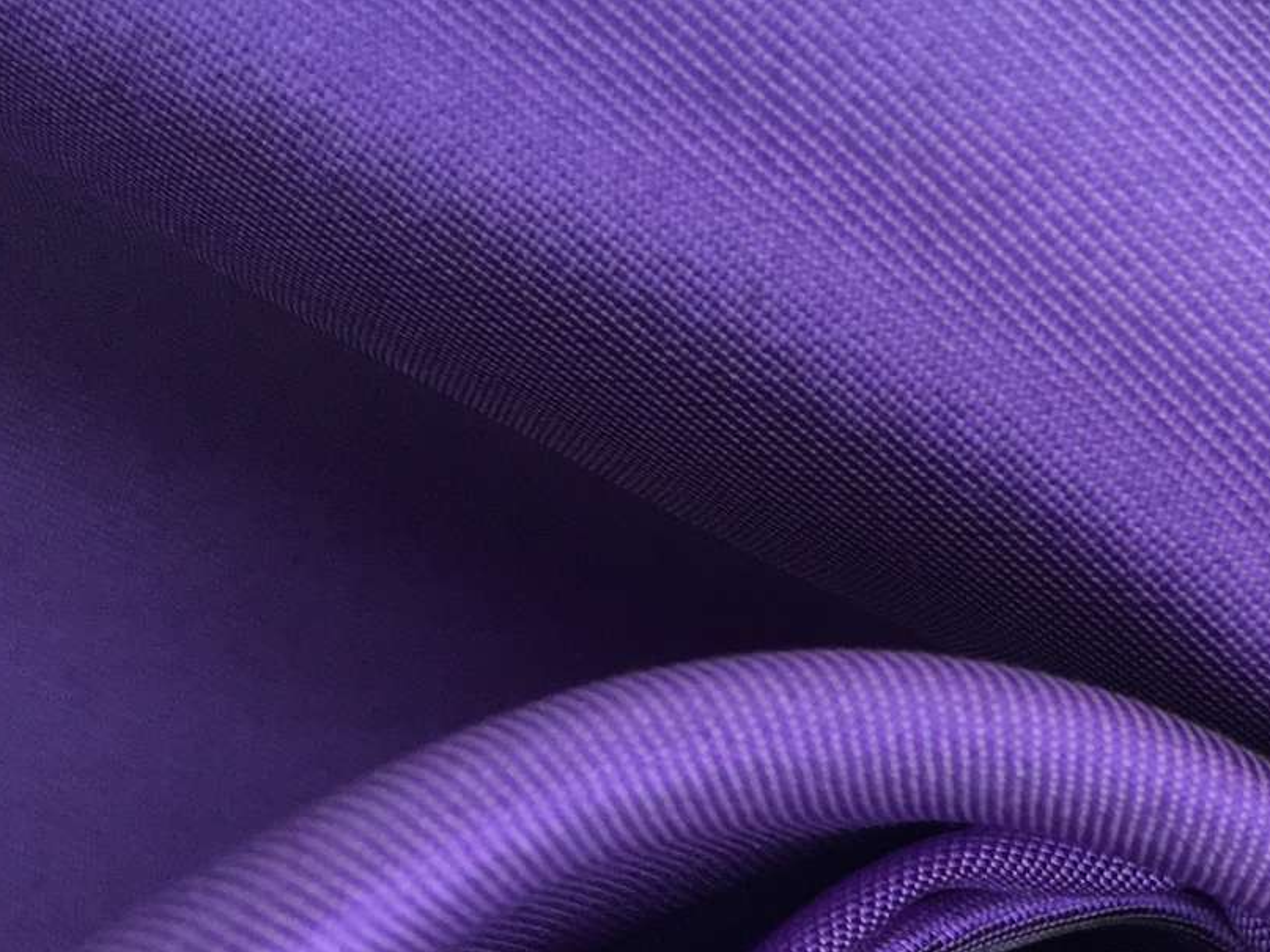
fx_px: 2531
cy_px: 1131
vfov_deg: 20.0
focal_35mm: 69
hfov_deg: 27.2
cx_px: 1143
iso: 125
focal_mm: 4.15
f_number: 2.2
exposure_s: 1/30
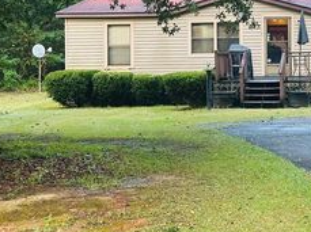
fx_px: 942
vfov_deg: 13.9
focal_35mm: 105
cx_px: 296
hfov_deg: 18.4
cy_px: 21
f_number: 1.78
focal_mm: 6.86
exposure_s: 1/60
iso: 125
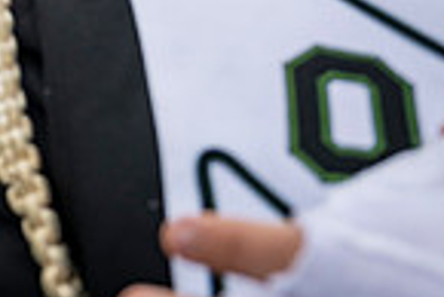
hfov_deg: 17.8
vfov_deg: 13.2
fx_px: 1185
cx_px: -312
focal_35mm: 96
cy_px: -194
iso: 160
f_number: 2.8
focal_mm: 24
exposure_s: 1/500
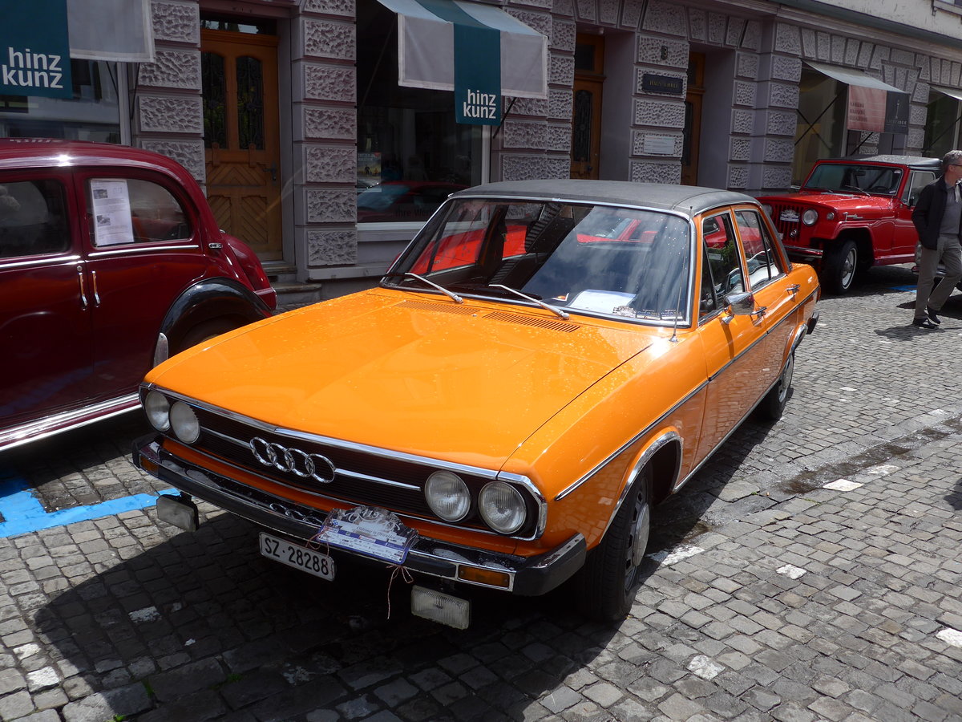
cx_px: 481
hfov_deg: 61.7
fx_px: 806
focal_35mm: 29
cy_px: 361
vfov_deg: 48.2
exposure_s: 1/2000
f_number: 2.8
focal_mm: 6
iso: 80
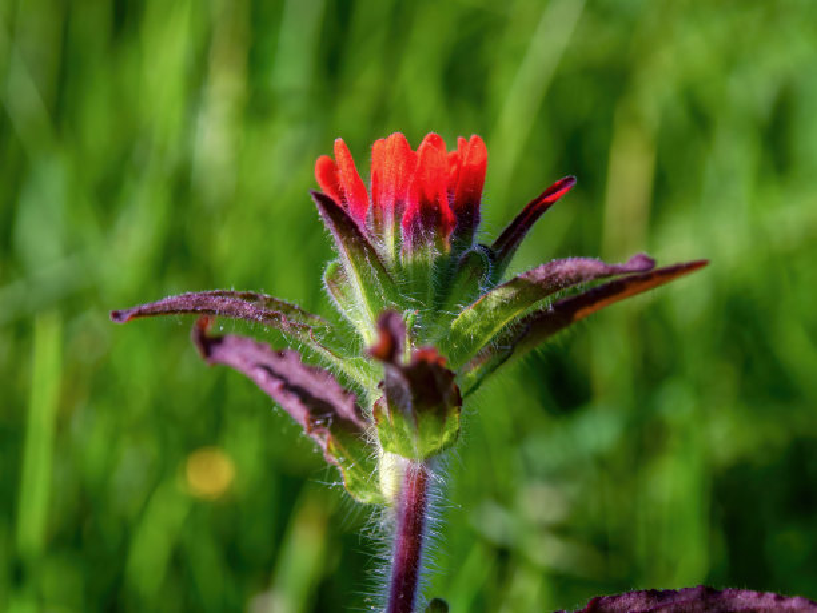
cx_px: 408
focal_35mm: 86
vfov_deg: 17.2
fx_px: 2030
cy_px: 306
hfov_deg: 22.8
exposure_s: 1/800
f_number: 6.3
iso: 200
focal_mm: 43
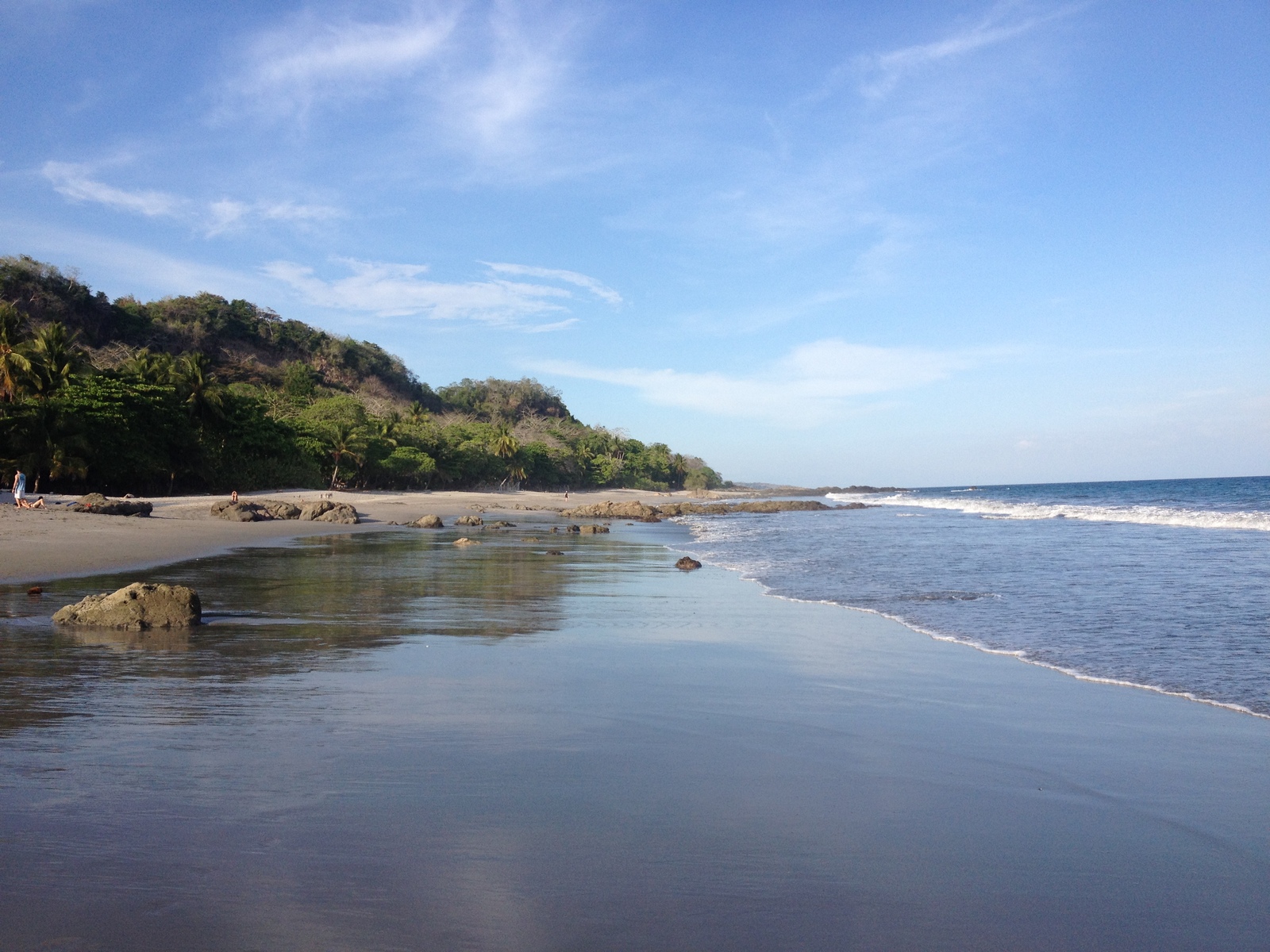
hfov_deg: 52.6
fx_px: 1284
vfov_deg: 40.7
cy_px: 476
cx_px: 635
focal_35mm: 35
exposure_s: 1/1534
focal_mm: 4.28
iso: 50
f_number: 2.4
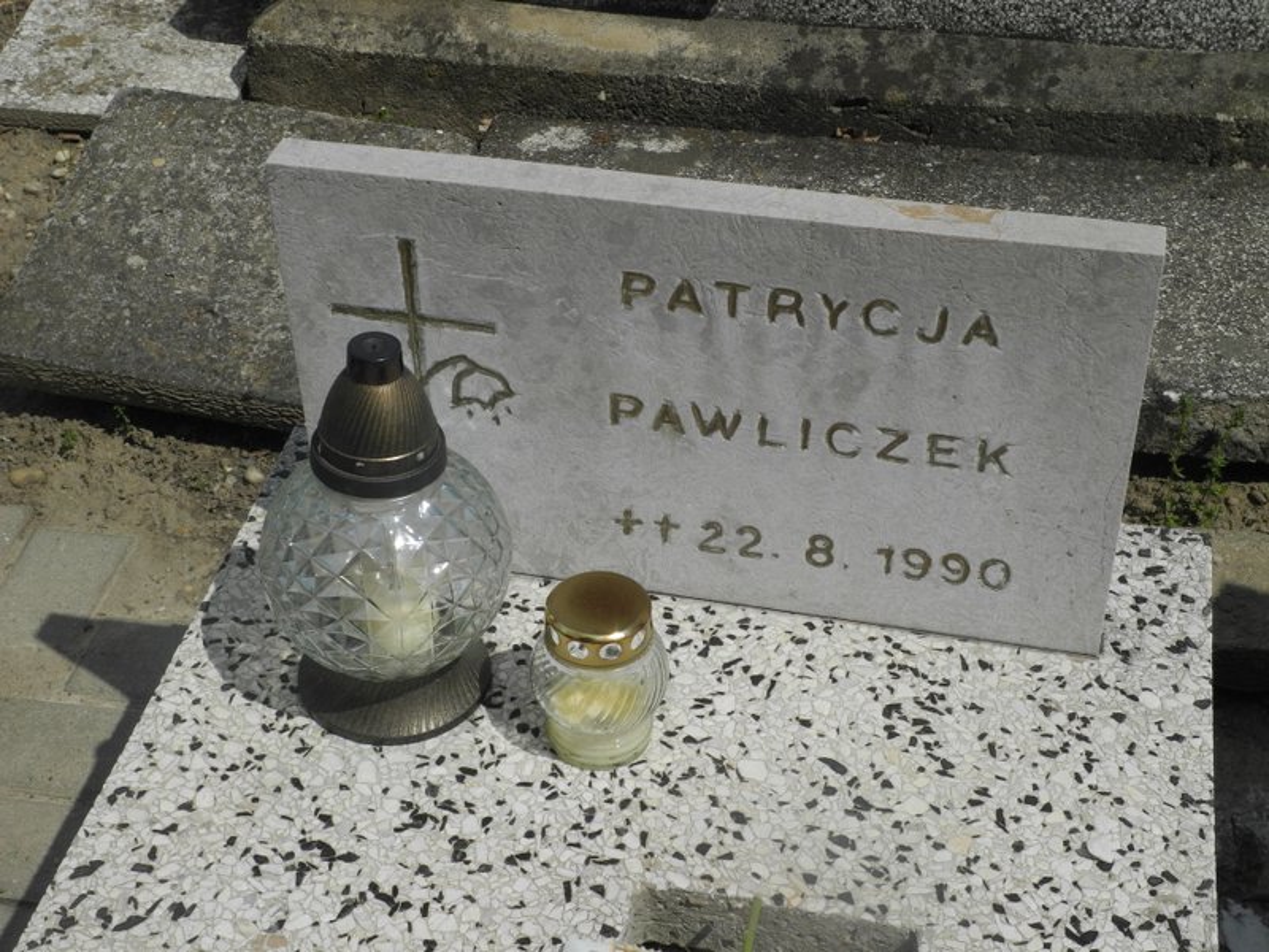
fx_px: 2236
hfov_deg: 31.7
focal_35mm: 61
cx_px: 634
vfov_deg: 24.0
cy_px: 476
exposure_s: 1/1000
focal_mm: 13
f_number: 6.3
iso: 100
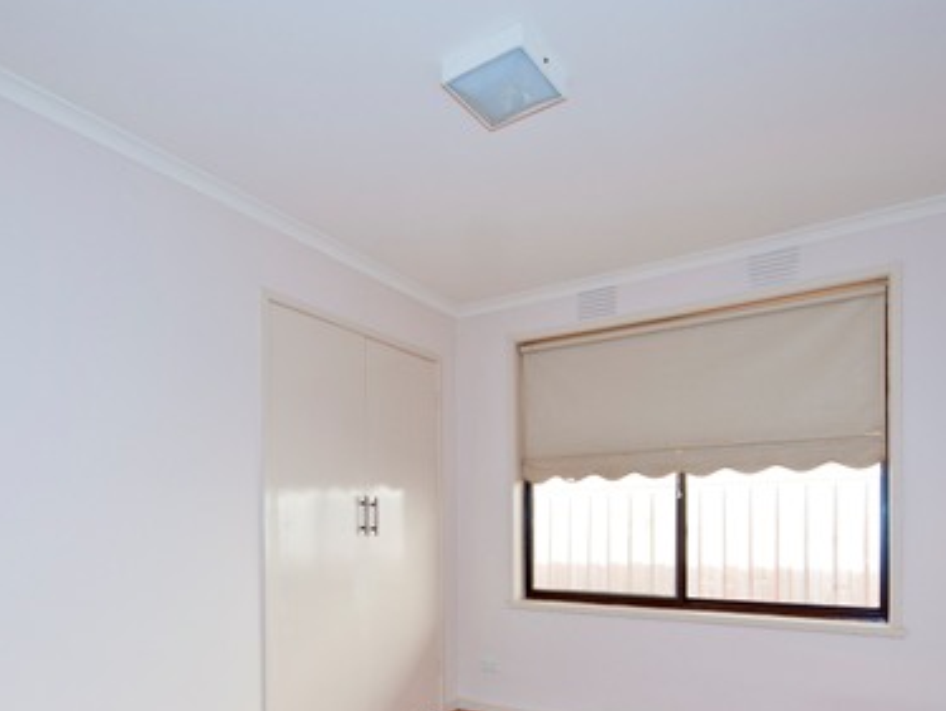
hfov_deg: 73.9
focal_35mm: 23
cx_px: 460
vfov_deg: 56.1
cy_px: 531
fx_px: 629
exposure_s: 1/40
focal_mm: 14
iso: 200
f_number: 7.1
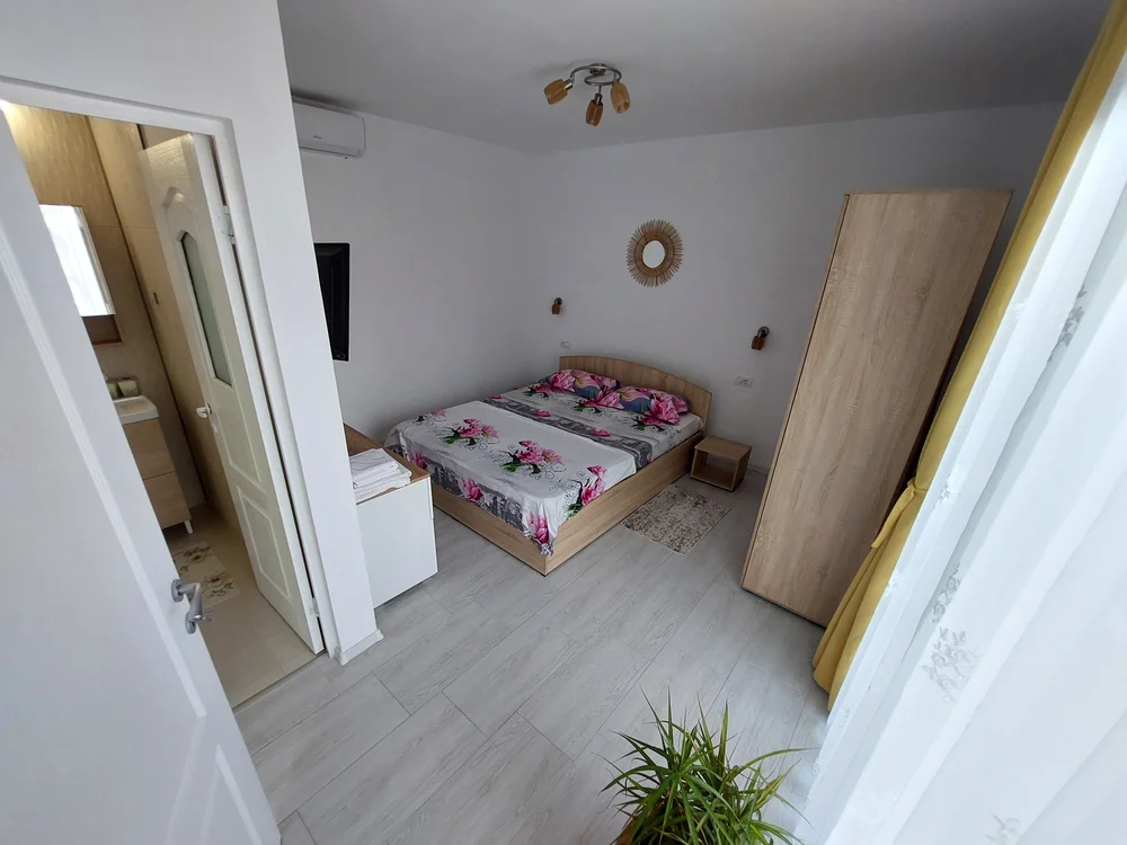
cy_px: 422
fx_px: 423
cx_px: 564
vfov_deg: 89.9
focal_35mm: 13
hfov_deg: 106.2
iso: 80
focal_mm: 1.74
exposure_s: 1/50
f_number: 2.2
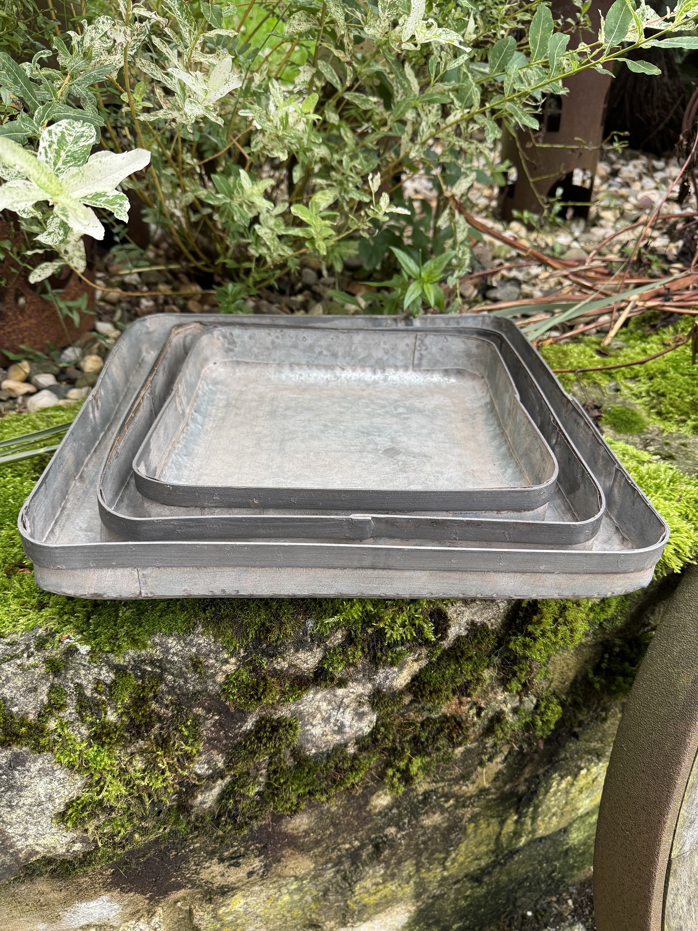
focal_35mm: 24
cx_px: 349
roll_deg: +0.9
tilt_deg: -33.7
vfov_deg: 71.6
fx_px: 645
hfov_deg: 56.8
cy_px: 466
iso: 200
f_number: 1.78
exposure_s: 1/121
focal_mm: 6.76
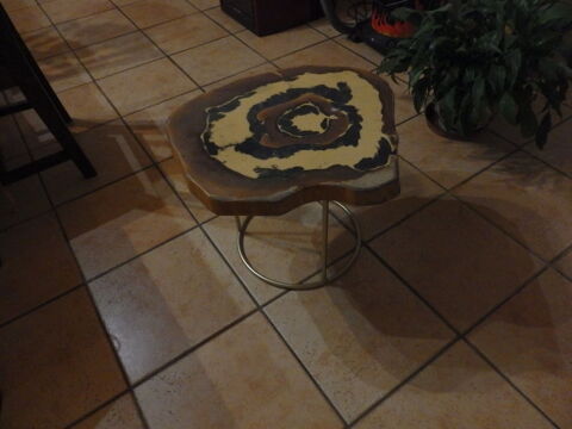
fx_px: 413
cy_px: 214
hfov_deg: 69.4
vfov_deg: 54.9
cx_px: 286
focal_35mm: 25
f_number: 3
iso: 1600
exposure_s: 1/25
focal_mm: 4.5
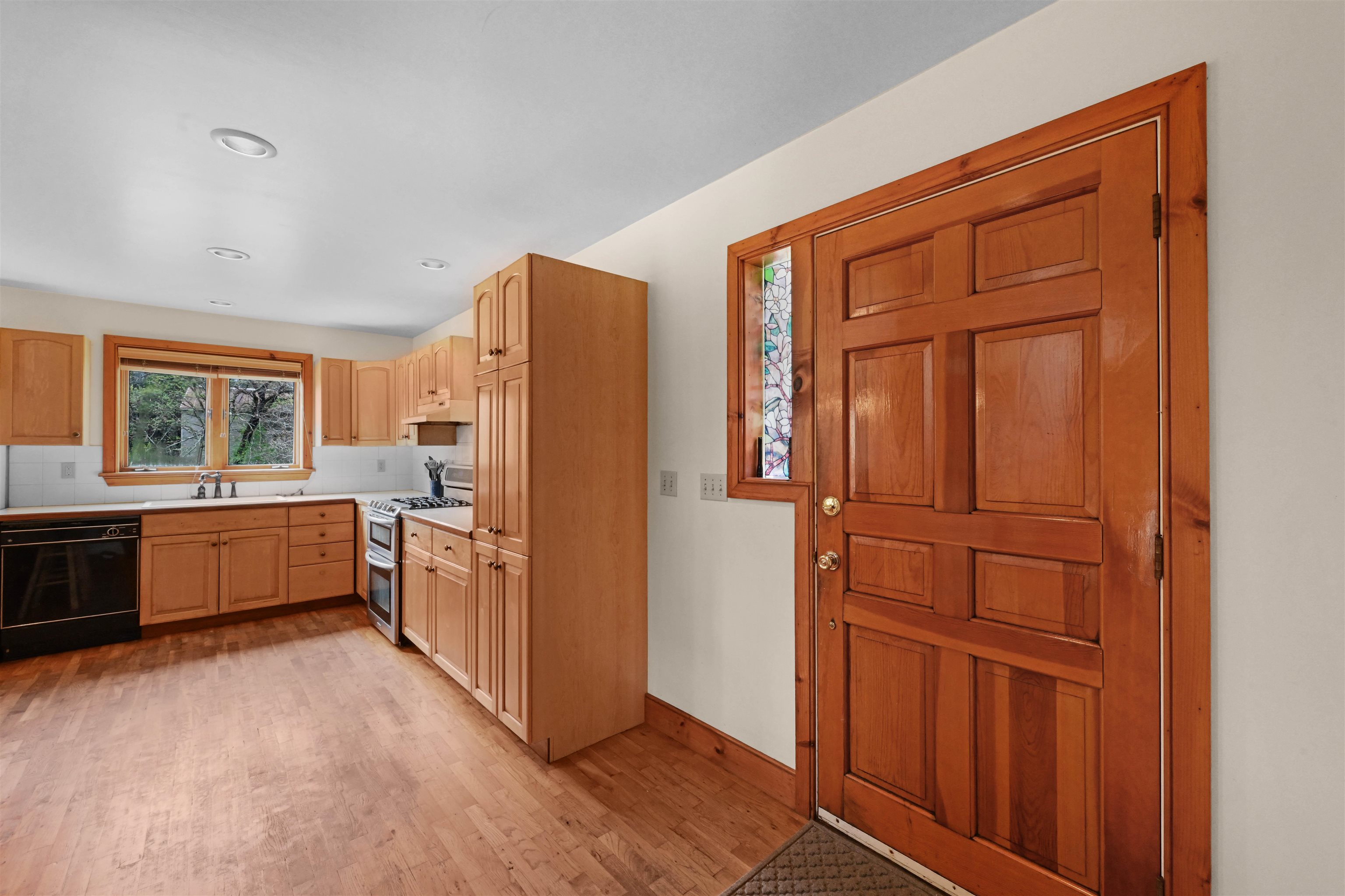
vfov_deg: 81.2
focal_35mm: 14
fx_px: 523
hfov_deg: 104.3
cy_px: 448
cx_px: 672
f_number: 14
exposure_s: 1/50
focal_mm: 14
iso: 4000
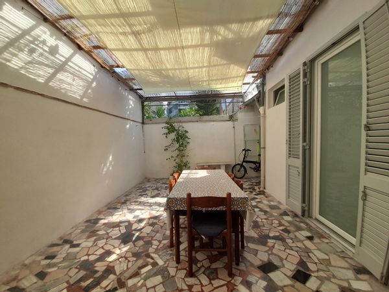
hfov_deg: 106.2
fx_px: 146
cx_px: 194
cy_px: 146
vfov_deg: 89.9
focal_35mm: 13
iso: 40
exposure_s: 1/327
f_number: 2.2
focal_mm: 1.42
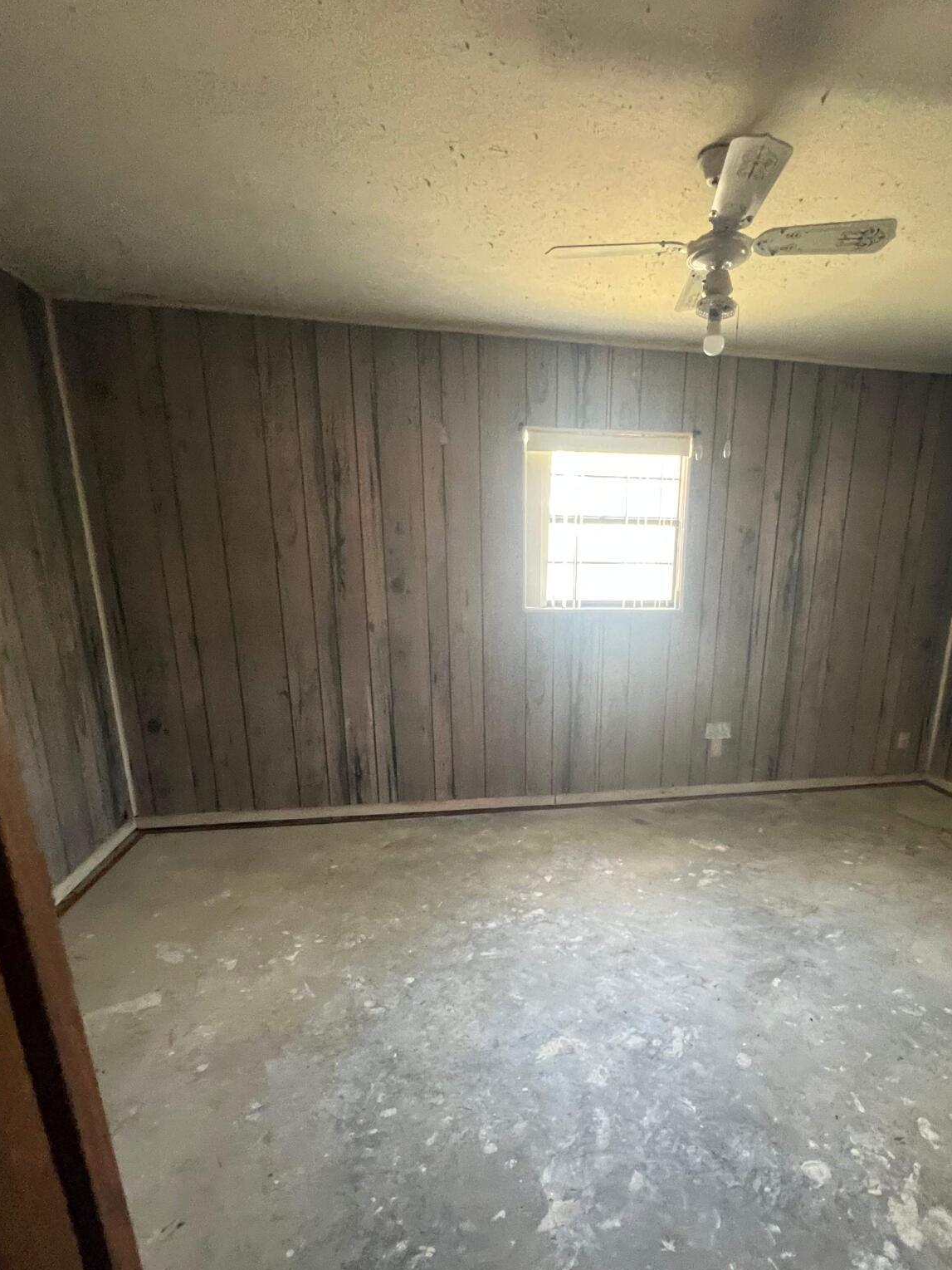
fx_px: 623
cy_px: 736
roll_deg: +1.1
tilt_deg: -10.9
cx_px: 566
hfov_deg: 74.0
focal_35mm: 17
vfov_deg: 90.3
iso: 640
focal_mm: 1.57
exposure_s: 1/60
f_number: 1.8
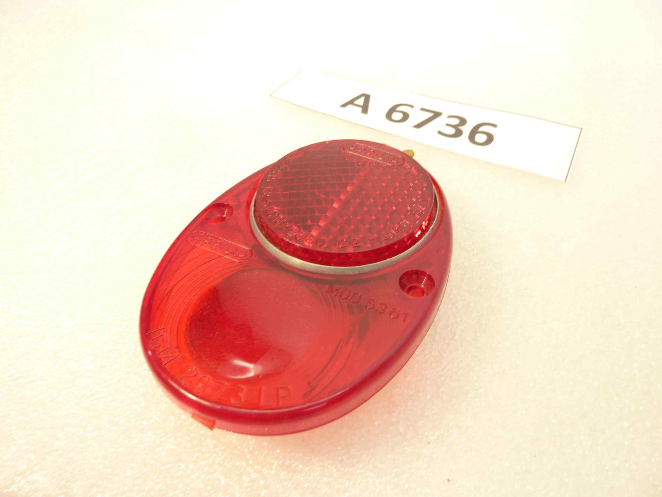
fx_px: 478
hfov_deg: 69.4
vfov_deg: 54.9
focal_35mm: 25
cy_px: 248
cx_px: 331
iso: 80
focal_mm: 4.1
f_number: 3.3
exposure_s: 1/20
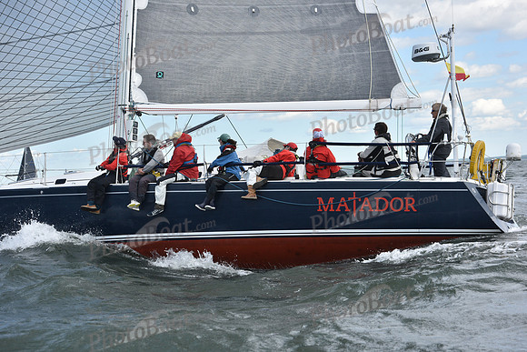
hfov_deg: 23.6
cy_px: 176
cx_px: 264
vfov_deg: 15.9
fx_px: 1259
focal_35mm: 86
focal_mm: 86
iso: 320
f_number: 5.6
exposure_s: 1/1000
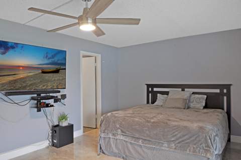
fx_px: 160
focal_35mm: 24
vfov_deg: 52.9
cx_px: 120
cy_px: 80
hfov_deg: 73.8
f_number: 4
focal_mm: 16
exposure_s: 1/60
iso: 560
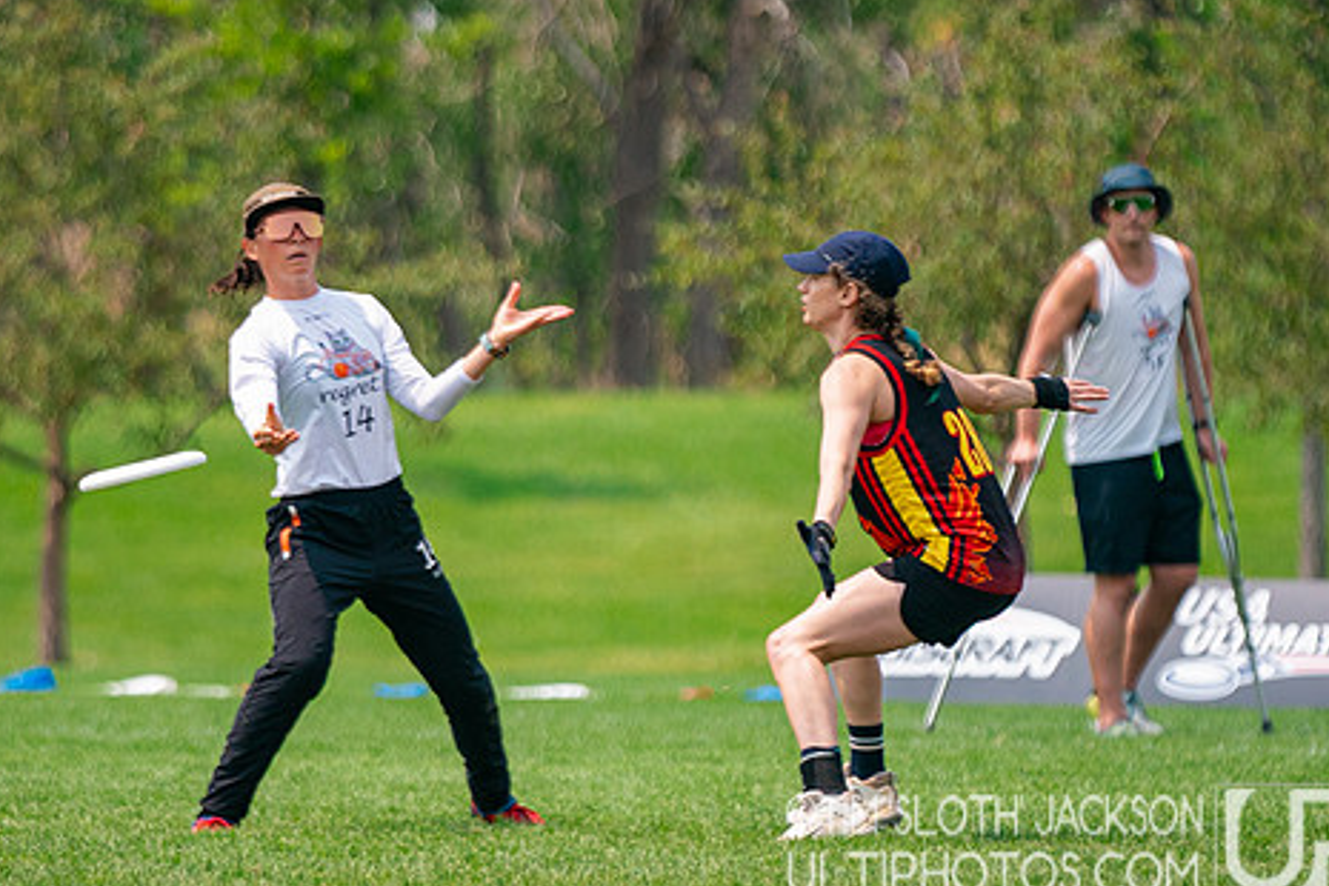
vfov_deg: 3.2
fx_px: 15947
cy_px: 510
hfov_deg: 4.8
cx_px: 449
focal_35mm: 432
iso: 400
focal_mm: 200
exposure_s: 1/6400
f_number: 2.8
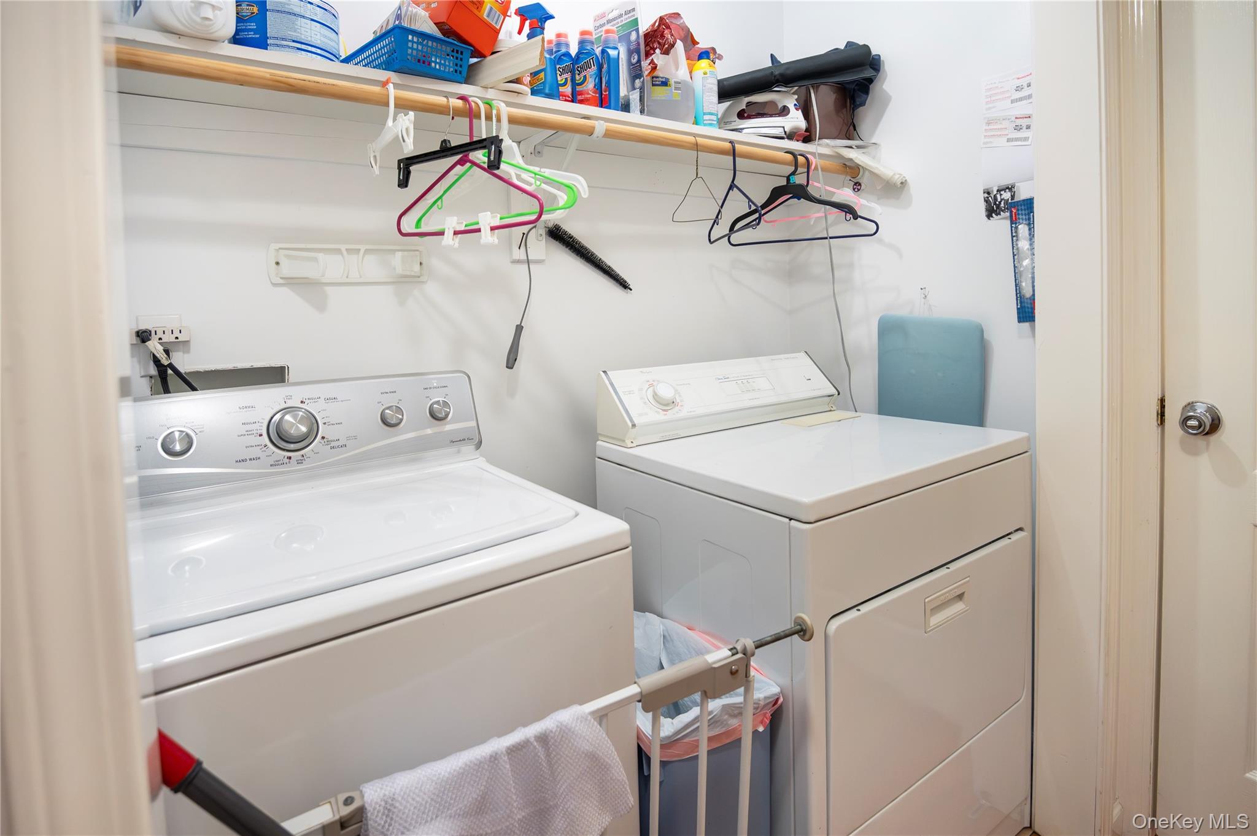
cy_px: 418
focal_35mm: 17
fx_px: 593
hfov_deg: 93.3
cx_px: 628
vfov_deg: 70.3
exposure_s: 1/125
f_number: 4
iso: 1800
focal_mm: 17
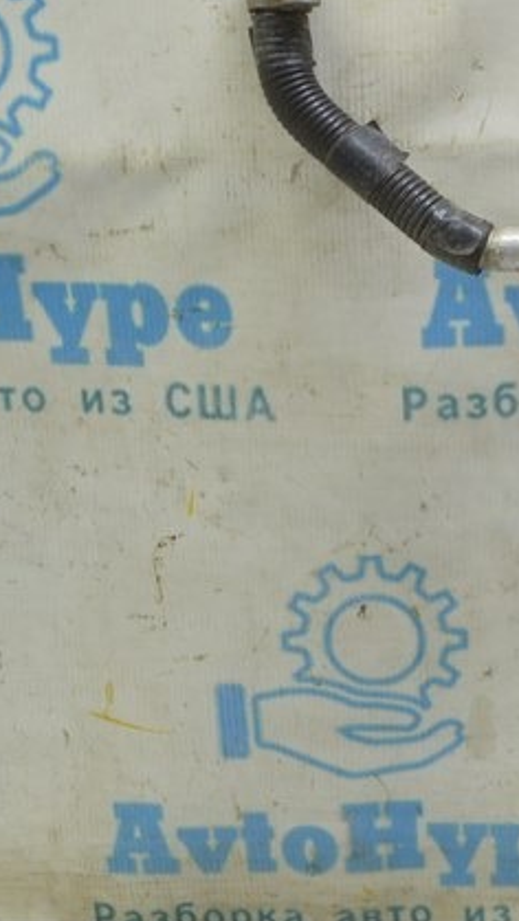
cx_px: 592
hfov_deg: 13.4
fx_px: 2158
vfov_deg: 23.9
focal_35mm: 88
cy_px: 658
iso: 400
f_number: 5.6
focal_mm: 23
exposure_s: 1/20
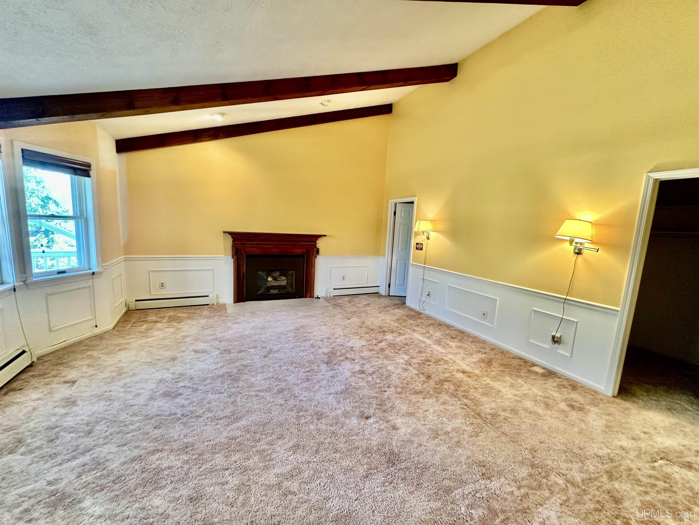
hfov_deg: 102.1
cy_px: 262
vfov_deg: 85.7
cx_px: 350
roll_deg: -3.8
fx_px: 283
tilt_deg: -6.2
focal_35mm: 14
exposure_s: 1/60
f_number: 2.2
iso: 200
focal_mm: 2.22
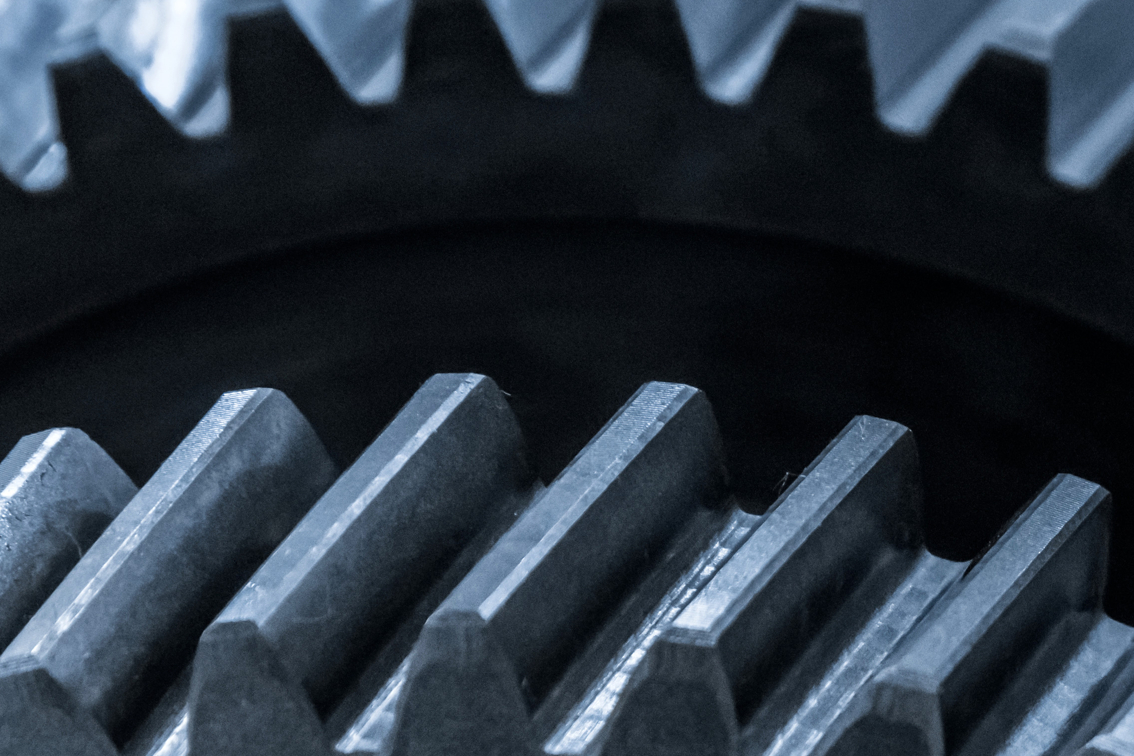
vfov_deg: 6.0
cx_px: 1312
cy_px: 1078
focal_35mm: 225
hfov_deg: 9.0
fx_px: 7087
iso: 1600
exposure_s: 1/60
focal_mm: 62
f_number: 5.6
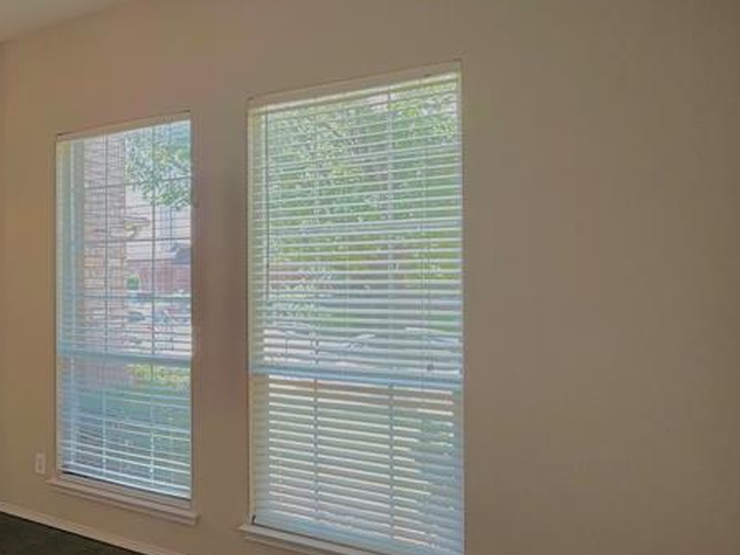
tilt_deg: +0.9
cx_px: -8
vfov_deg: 44.2
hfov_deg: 46.9
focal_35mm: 32
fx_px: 684
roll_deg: +0.6
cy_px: 274
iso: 80
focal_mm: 2.22
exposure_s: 1/120
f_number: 2.2
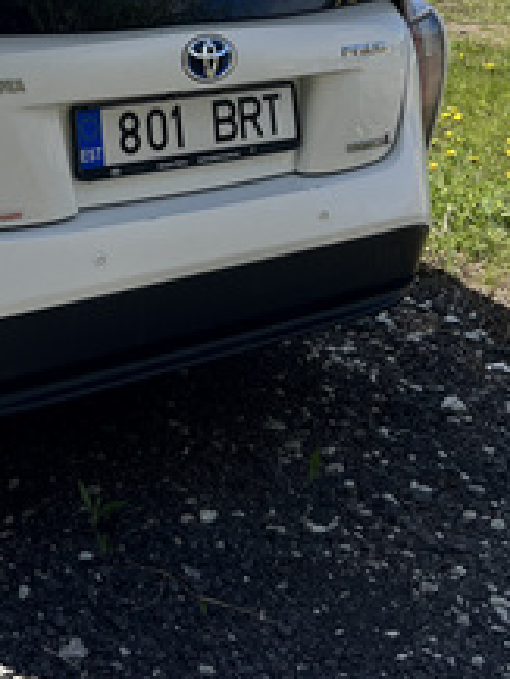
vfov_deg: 30.3
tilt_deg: -10.4
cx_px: 2
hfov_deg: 23.4
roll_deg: -0.5
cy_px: 25
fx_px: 1177
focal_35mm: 60
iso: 50
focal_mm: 5.7
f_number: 1.5
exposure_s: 1/4444
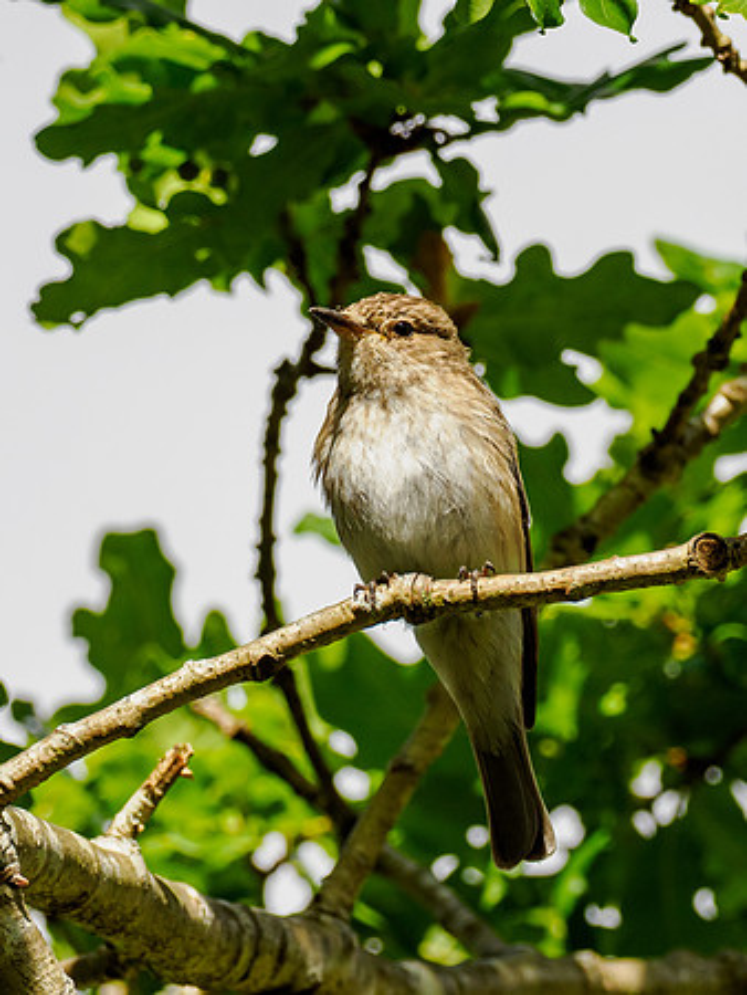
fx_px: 32721
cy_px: 590
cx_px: 622
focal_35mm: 1138
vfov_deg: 1.7
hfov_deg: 1.3
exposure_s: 1/1000
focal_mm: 300
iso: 200
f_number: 5
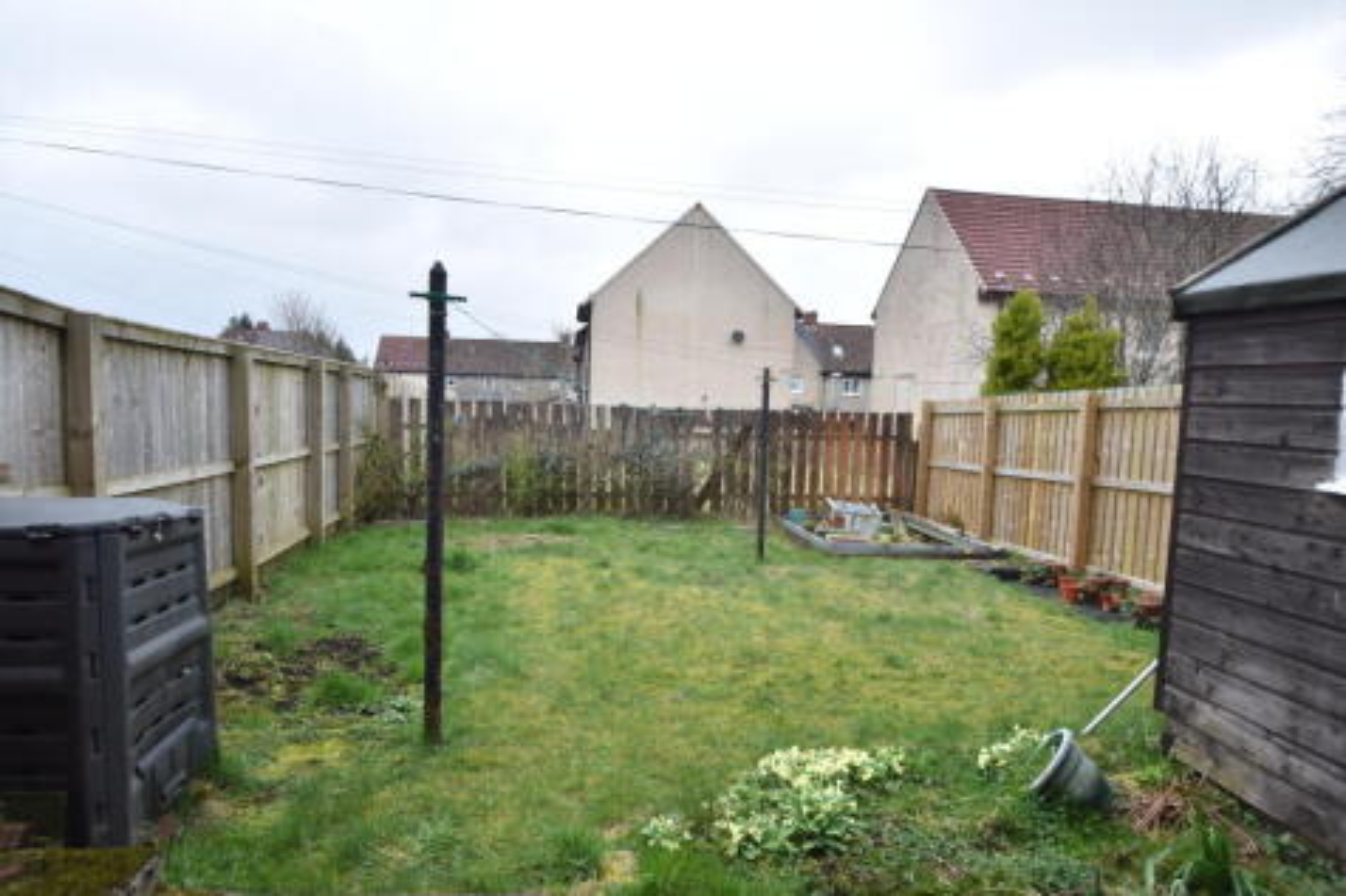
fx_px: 729
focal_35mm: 20
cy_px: 448
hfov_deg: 85.4
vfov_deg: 63.2
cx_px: 673
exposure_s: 1/60
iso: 100
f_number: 5
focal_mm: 13
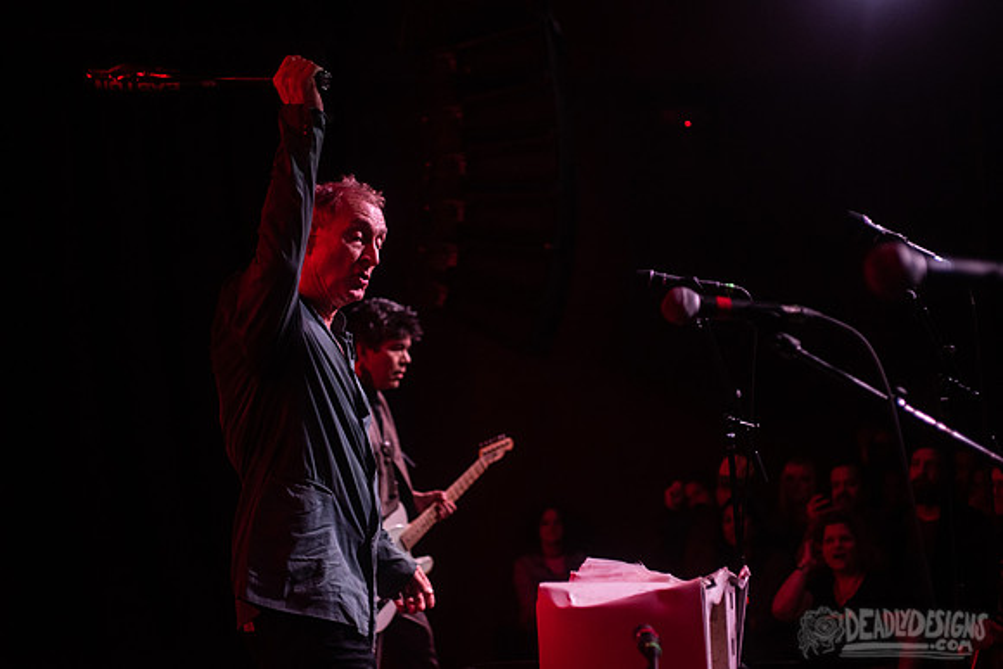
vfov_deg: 21.9
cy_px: 334
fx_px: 1728
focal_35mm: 62
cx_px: 502
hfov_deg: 32.4
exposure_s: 1/160
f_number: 3.2
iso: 2000
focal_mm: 62
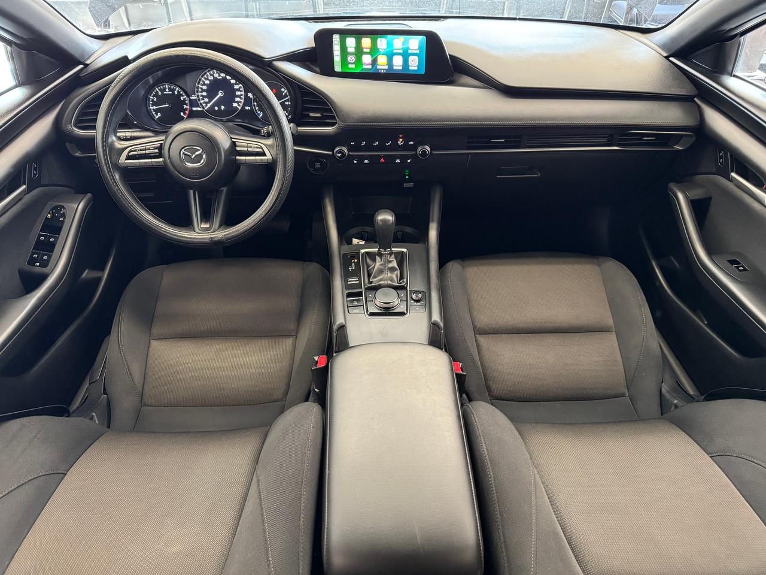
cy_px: 288
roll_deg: -0.3
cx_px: 383
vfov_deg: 56.8
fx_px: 531
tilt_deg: -38.4
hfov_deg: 71.6
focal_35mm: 24
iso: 800
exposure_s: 1/60
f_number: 1.78
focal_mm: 6.76
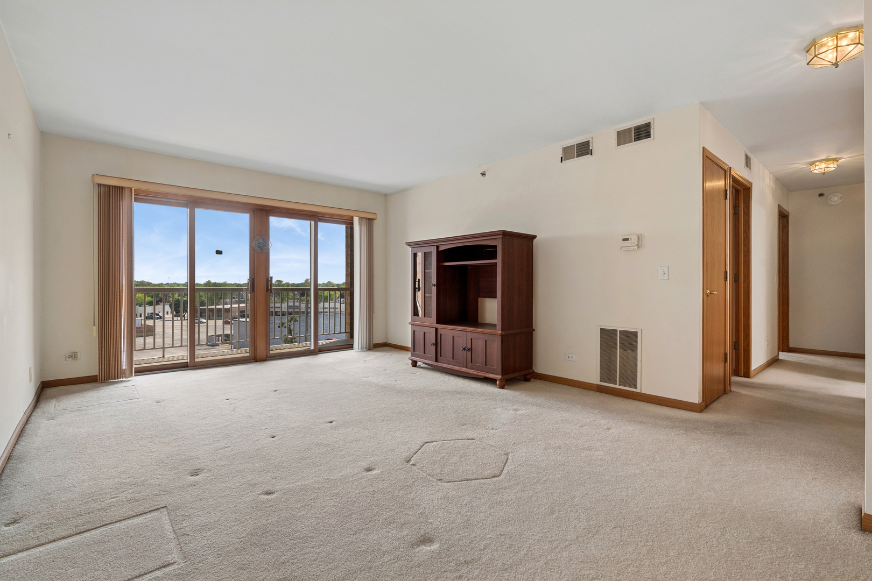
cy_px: 290
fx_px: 388
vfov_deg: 73.7
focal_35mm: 16
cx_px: 436
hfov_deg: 96.7
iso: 400
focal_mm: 16
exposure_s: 1/200
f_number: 8
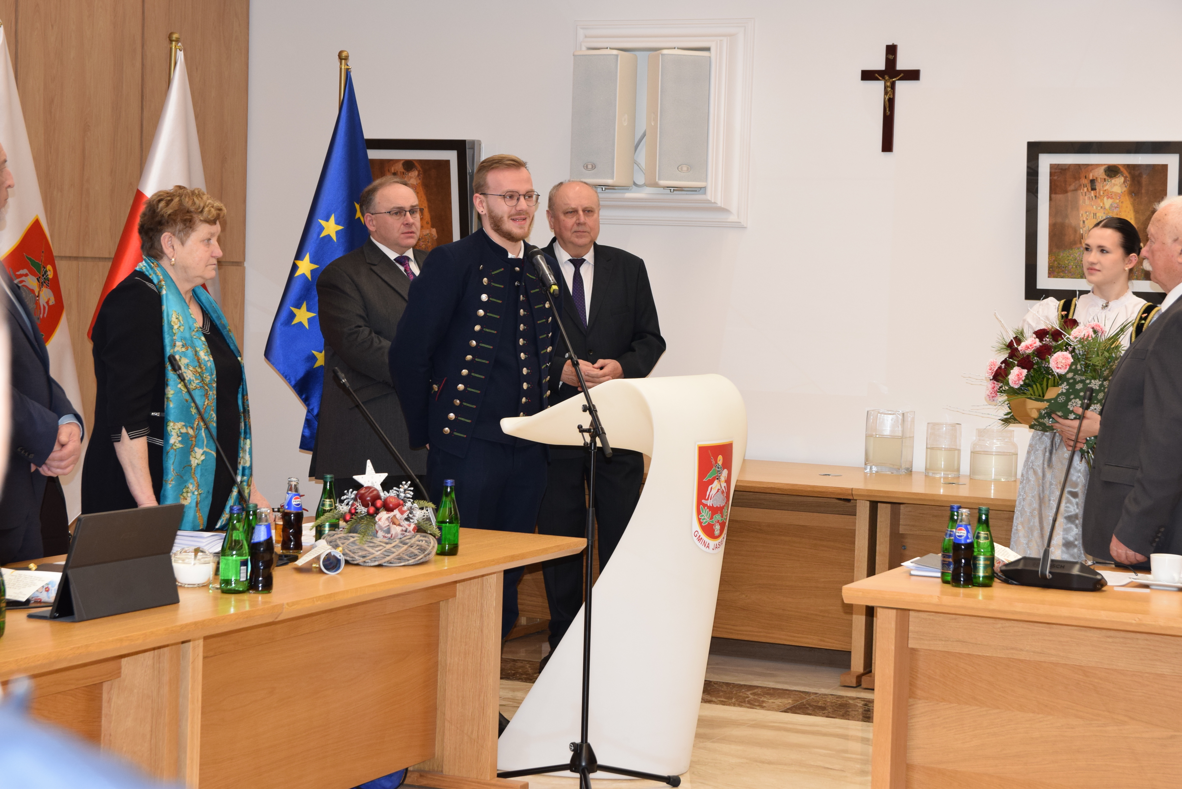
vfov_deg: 18.2
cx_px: 591
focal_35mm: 75
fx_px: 2463
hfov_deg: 27.0
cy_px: 394
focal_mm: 50
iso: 800
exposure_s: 1/125
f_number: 5.6
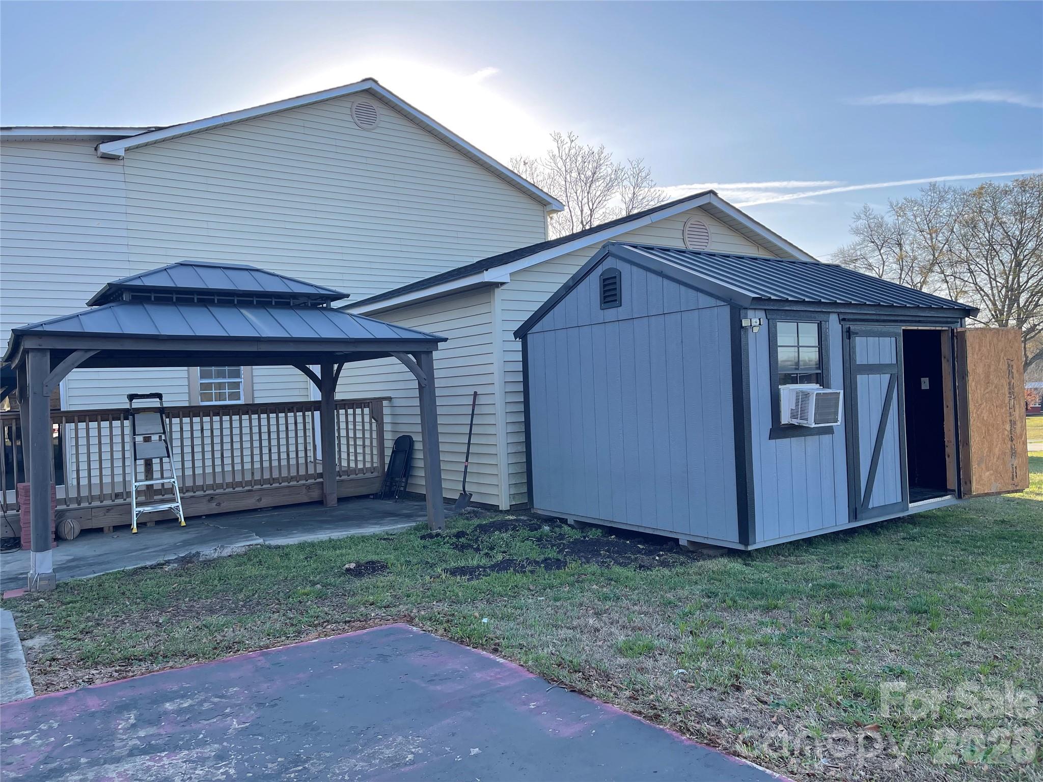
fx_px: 753
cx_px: 522
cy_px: 391
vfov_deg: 54.9
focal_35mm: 25
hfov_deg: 69.4
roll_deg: +2.3
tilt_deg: -0.5
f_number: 1.6
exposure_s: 1/908
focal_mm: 5.1
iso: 32
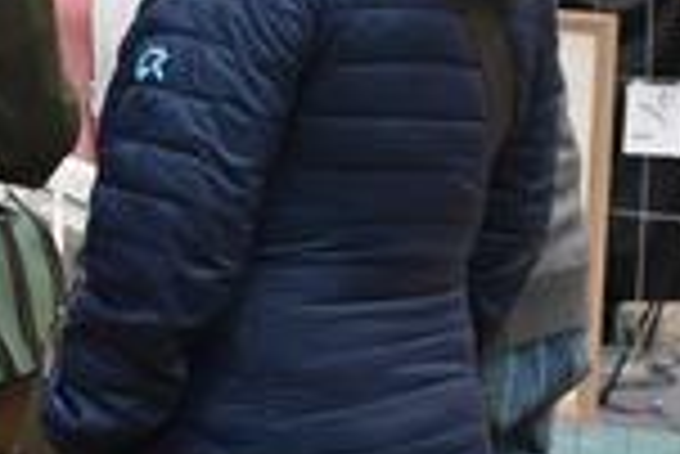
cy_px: 202
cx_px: -419
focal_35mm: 191
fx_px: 3611
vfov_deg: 7.2
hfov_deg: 10.3
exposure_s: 1/125
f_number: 5
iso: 3200
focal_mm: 36
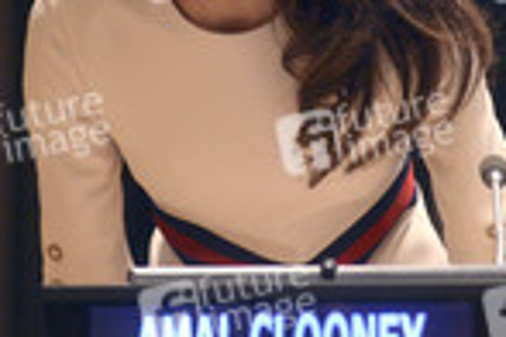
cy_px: 48
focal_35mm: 276
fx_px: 3879
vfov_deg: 5.0
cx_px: 272
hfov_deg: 7.5
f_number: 2.8
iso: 2000
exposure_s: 1/250
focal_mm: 90
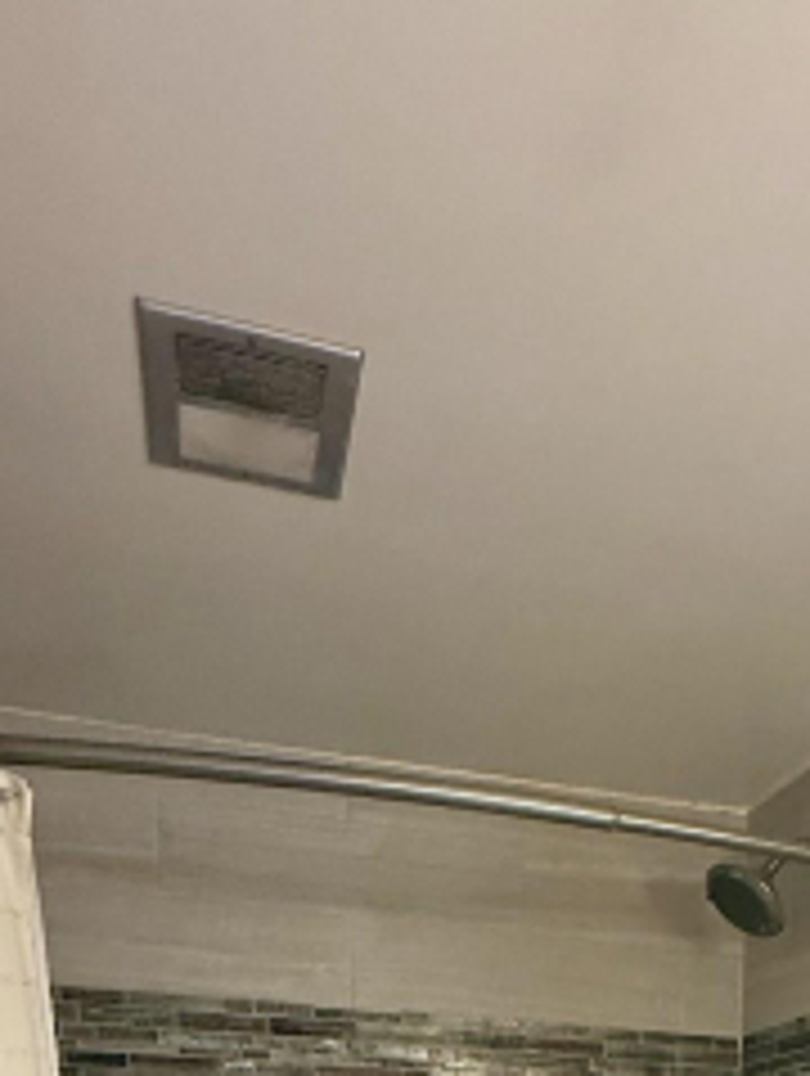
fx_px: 1214
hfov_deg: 35.9
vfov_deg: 32.6
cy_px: 1465
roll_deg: +0.0
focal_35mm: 39
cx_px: 626
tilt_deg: -9.9
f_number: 2.2
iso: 400
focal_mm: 2.22
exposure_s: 1/60
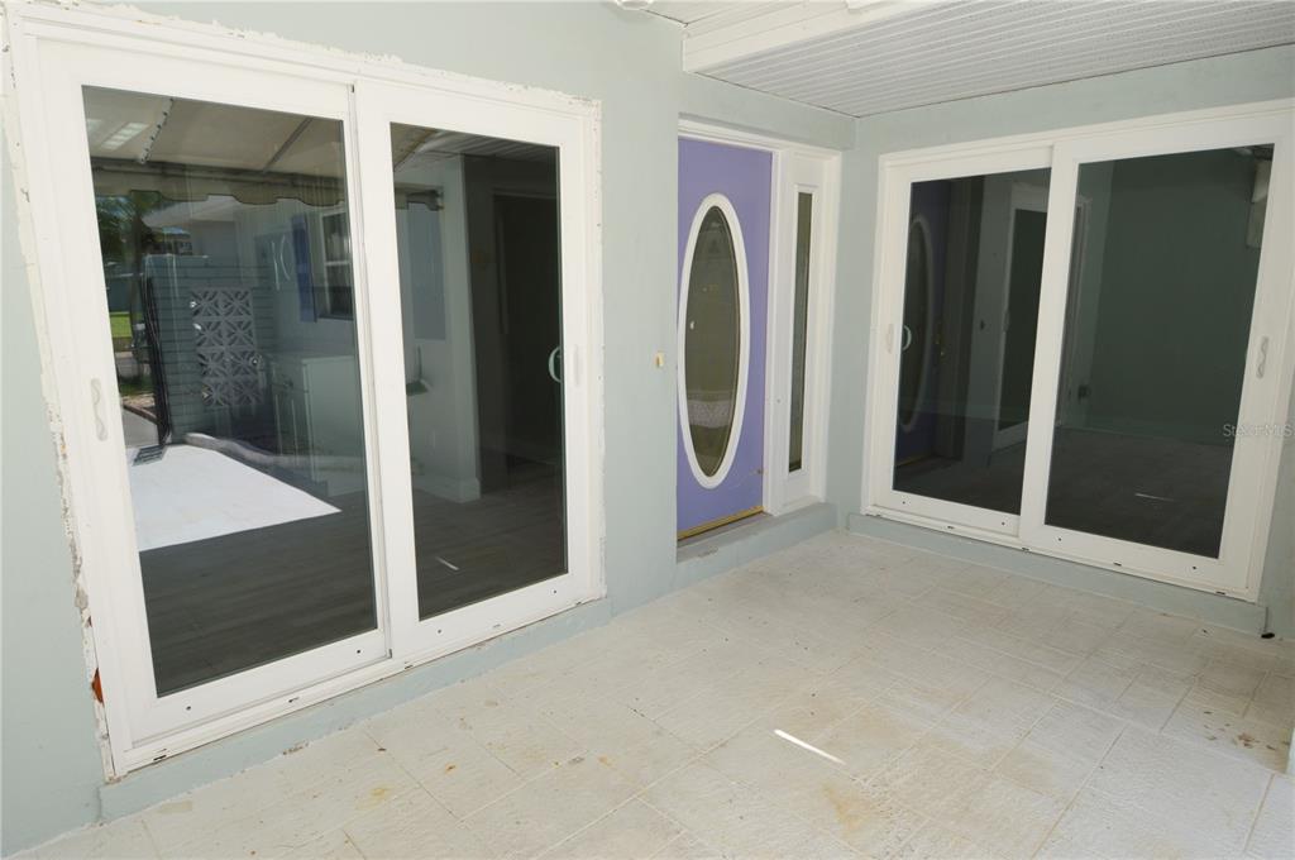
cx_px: 648
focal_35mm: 18
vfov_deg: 67.2
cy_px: 430
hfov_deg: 90.1
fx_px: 647
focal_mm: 12
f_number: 6.3
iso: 100
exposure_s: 1/160
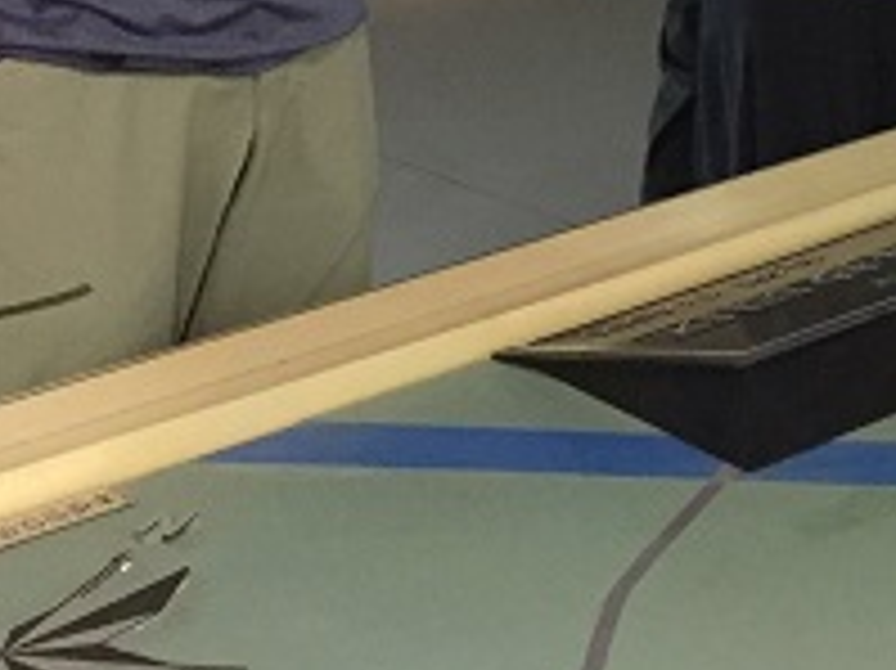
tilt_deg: -7.9
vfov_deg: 13.7
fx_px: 2639
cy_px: -317
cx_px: 1396
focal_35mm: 102
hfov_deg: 17.2
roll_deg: -0.2
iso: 320
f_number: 2.2
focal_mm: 4.15
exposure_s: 1/33
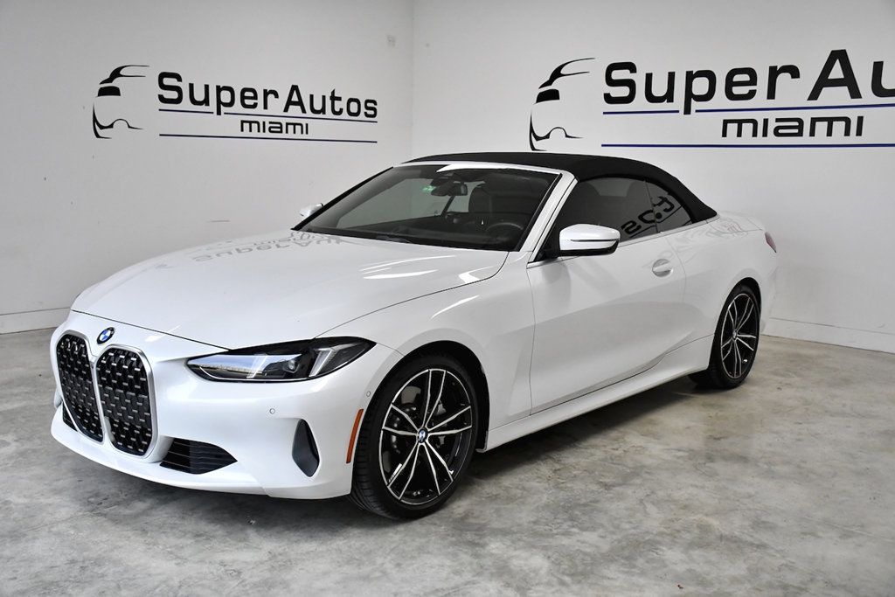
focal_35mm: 36
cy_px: 298
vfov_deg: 36.9
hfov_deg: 53.1
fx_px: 895
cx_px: 448
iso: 2500
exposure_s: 1/2000
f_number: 4.5
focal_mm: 24
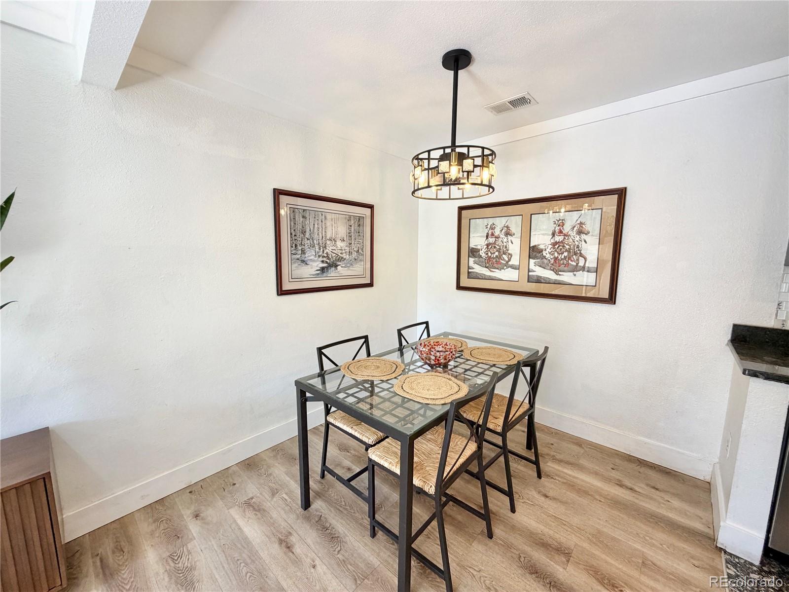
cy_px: 296
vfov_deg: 85.7
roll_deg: -0.4
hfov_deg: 102.1
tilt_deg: -7.3
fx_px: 319
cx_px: 394
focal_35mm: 14
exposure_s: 1/121
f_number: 2.2
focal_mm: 2.22
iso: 200
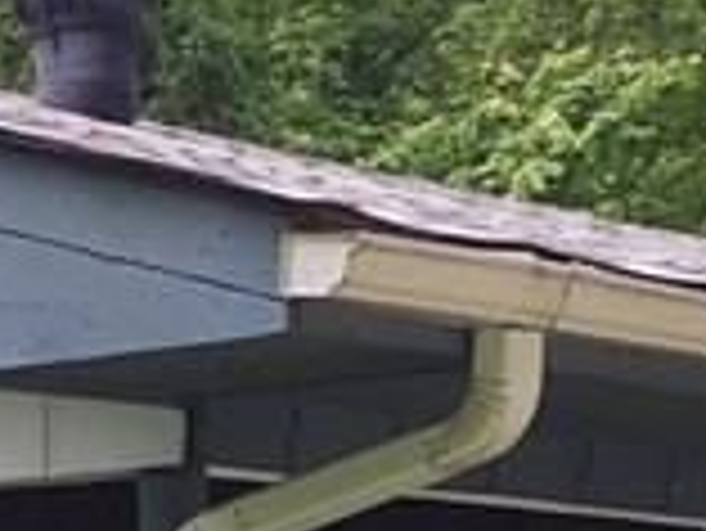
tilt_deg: +4.2
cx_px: 162
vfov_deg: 7.8
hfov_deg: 10.4
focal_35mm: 189
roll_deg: +1.3
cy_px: 626
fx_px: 3858
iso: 25
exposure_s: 1/221
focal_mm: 4.15
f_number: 2.2
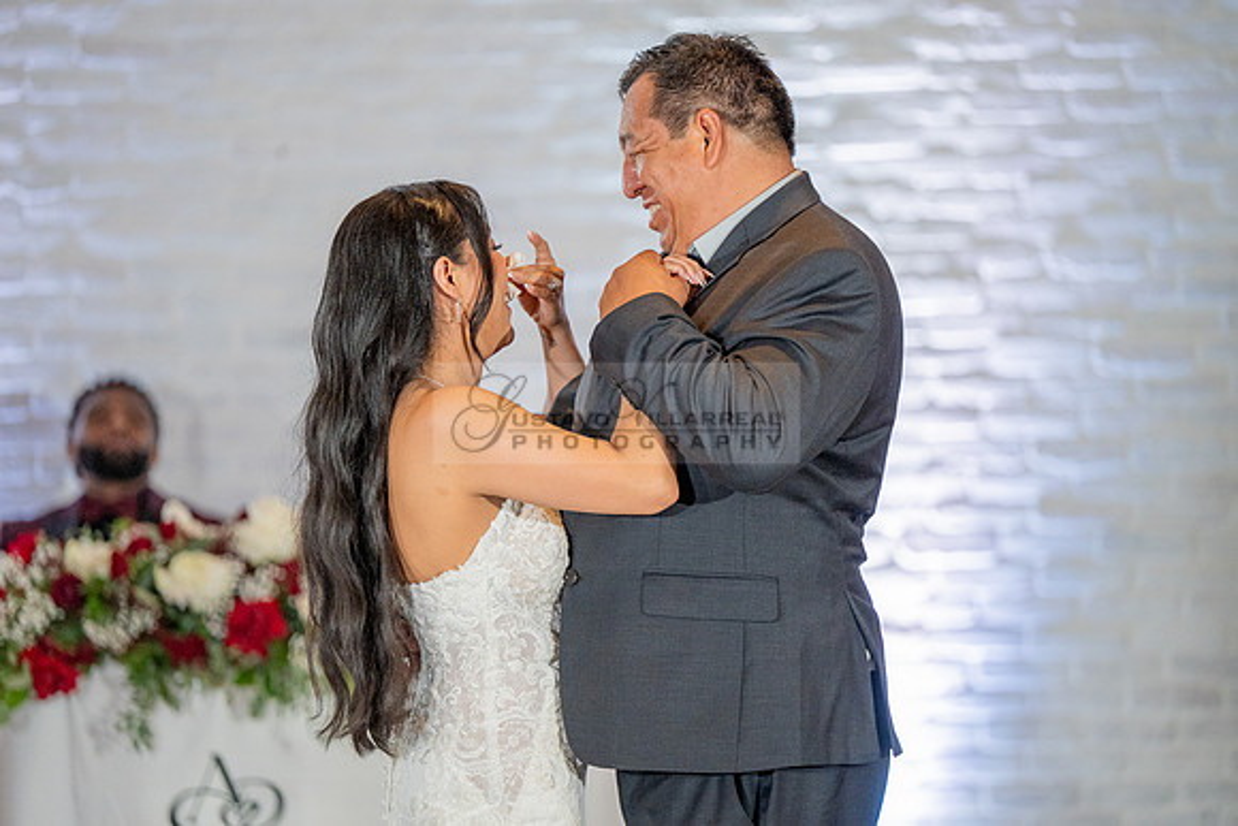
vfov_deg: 8.3
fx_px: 5675
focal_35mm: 165
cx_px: 619
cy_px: 413
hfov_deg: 12.4
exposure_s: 1/320
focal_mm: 165
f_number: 2.8
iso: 1600
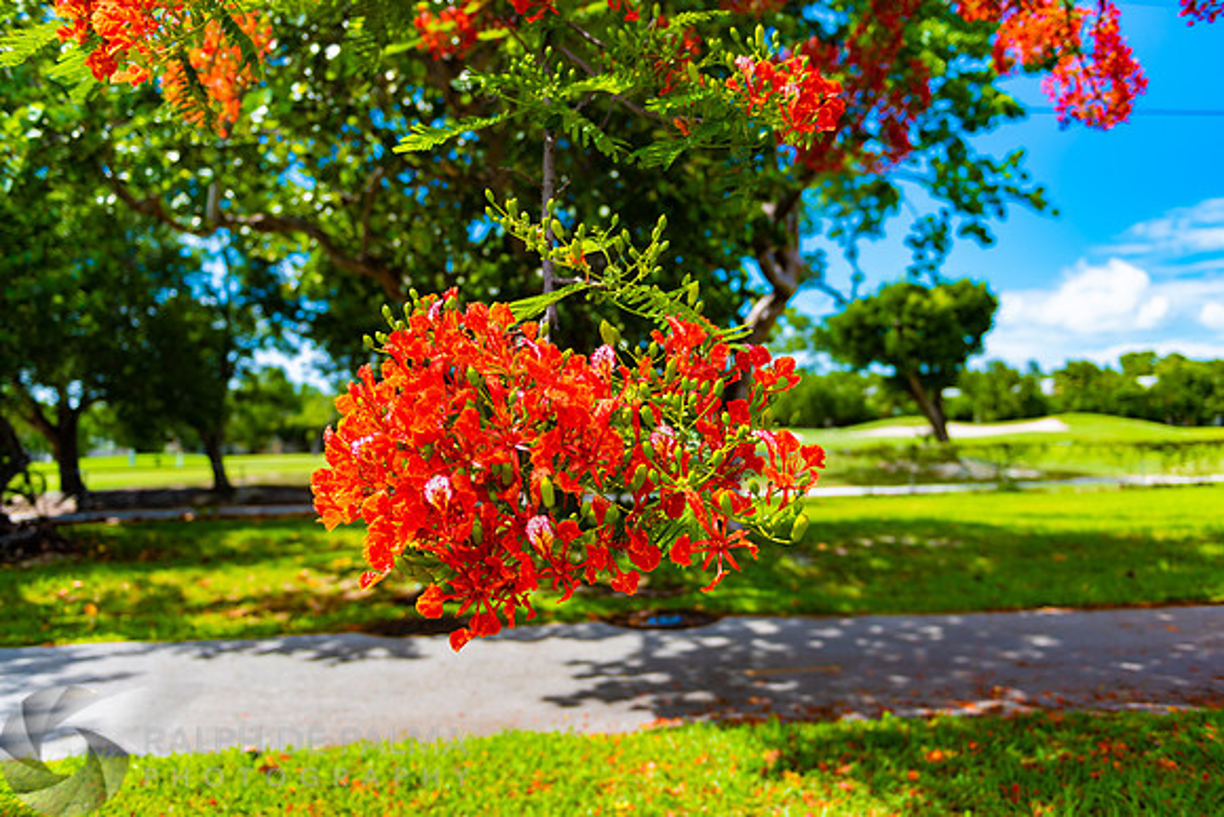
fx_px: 1054
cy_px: 408
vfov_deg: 42.3
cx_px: 612
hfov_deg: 60.3
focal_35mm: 31
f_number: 2.8
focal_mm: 31
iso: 64
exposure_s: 1/640
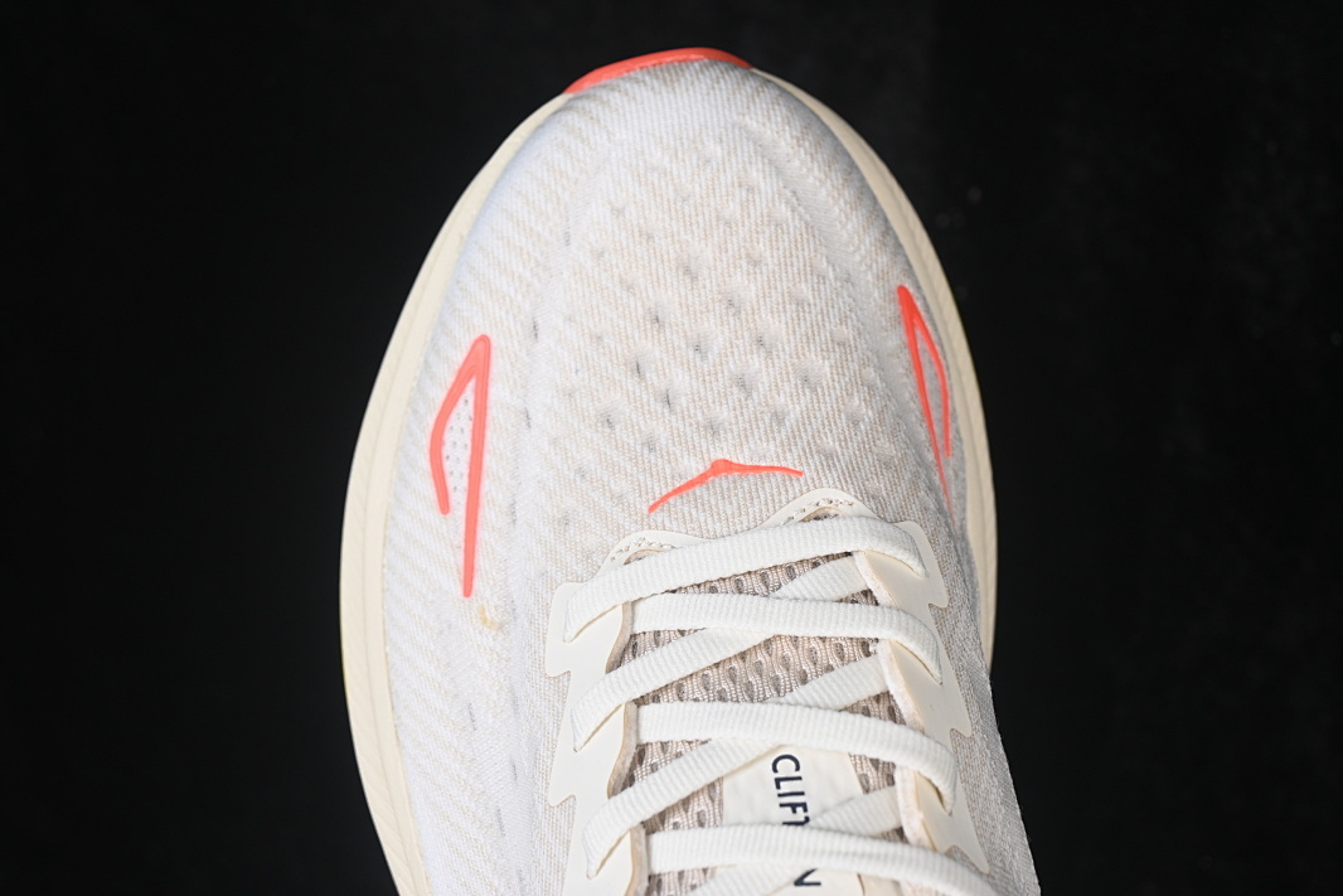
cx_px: 669
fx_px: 2835
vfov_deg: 18.0
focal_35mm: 76
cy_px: 445
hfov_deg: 26.6
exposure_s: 1/80
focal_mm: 50
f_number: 7.1
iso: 160
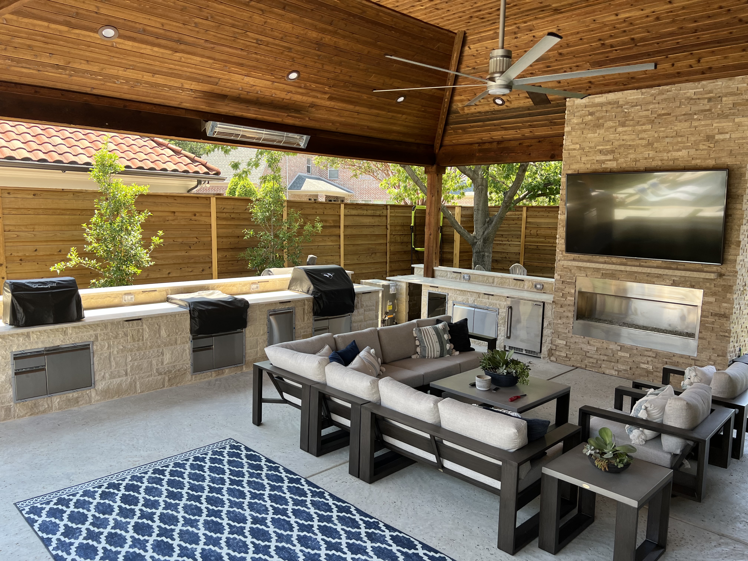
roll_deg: -0.2
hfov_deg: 67.3
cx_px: 374
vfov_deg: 53.1
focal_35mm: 26
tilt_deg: -8.7
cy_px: 280
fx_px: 562
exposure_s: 1/316
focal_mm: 5.7
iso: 50
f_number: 1.5
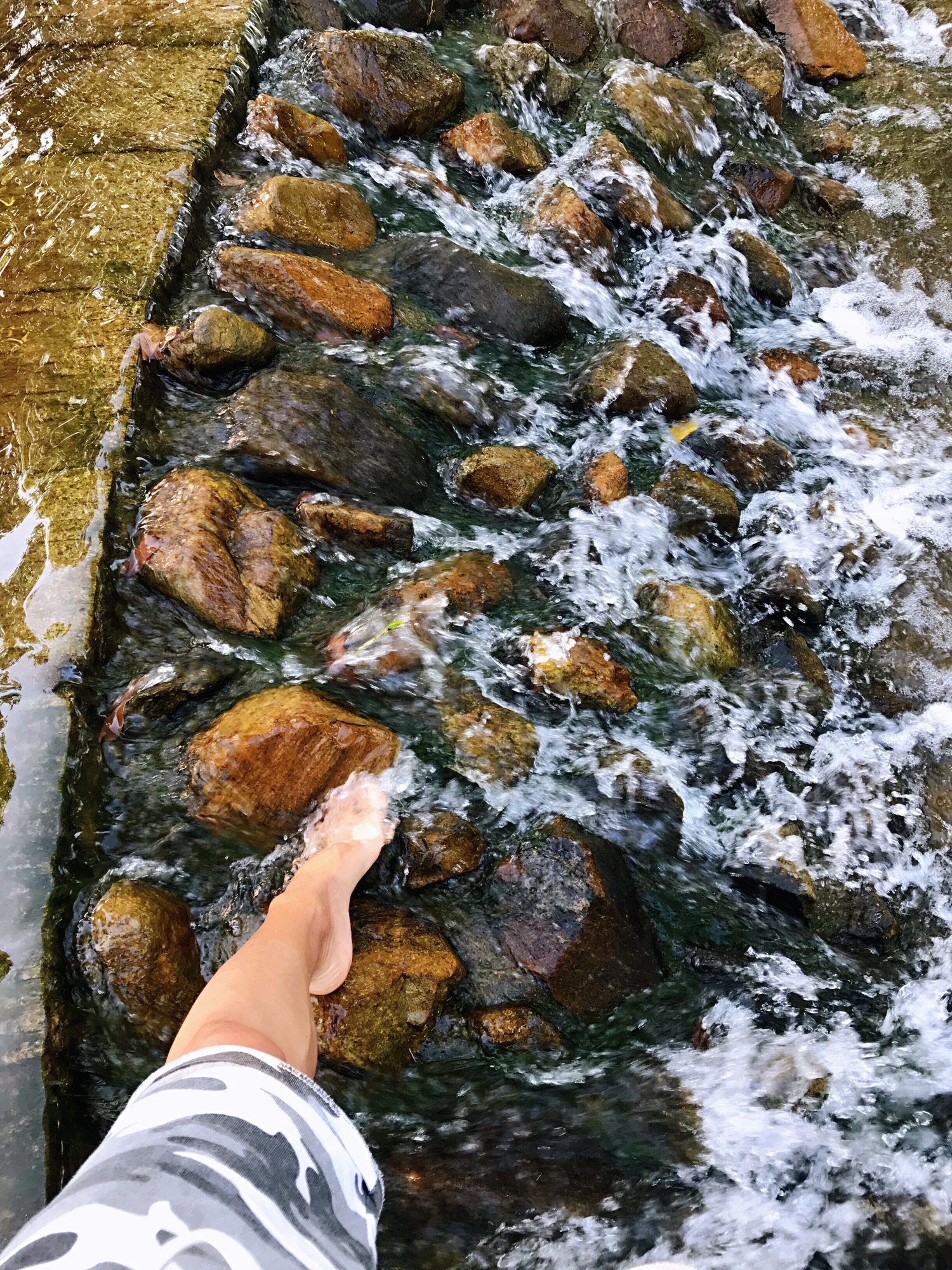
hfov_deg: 49.7
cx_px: 476
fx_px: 1027
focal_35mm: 28
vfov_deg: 63.4
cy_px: 635
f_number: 1.8
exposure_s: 1/100
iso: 40
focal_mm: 3.99
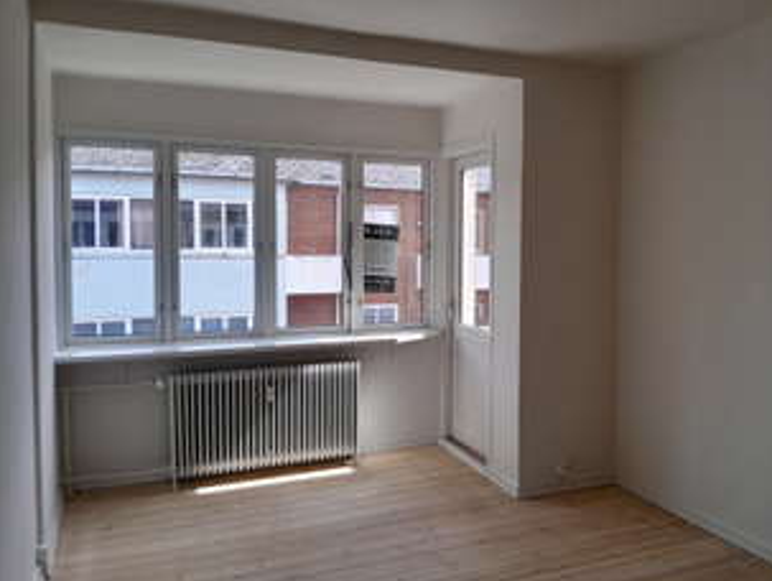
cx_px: 465
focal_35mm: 32
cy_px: 273
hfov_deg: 56.3
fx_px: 715
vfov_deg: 44.2
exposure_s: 1/100
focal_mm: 3.98
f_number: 1.8
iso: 40
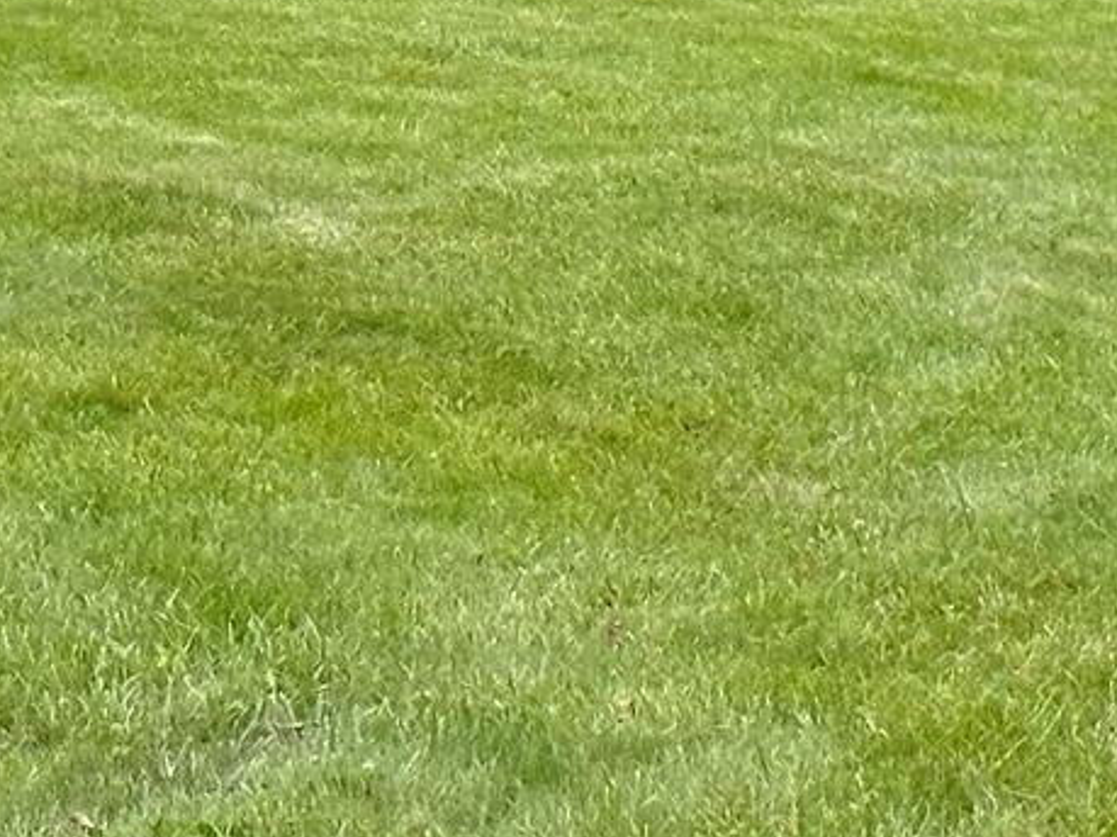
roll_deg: -0.1
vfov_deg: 7.0
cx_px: 477
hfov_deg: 9.4
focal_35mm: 211
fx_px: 6807
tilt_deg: -5.6
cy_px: 129
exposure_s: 1/1541
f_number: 1.78
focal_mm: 6.86
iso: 64
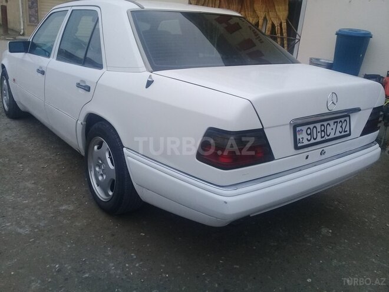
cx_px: 194
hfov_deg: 58.4
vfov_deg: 45.4
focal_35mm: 31
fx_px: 348
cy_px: 146
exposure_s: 1/301
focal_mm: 3.3
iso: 50
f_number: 2.2
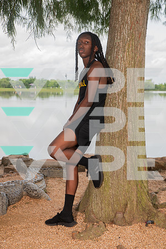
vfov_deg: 38.2
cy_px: 124
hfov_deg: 26.0
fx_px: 360
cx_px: 83
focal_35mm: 52
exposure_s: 1/320
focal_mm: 52
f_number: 7.1
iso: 320
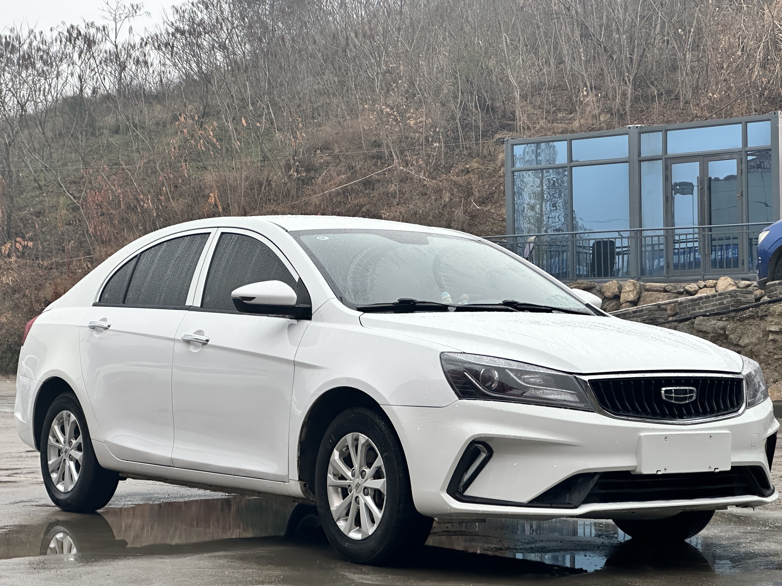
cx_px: 391
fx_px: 1739
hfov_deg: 25.3
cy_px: 293
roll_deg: +0.1
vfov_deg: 19.1
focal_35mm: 77
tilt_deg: +0.6
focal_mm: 9
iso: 100
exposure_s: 1/99
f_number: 2.8
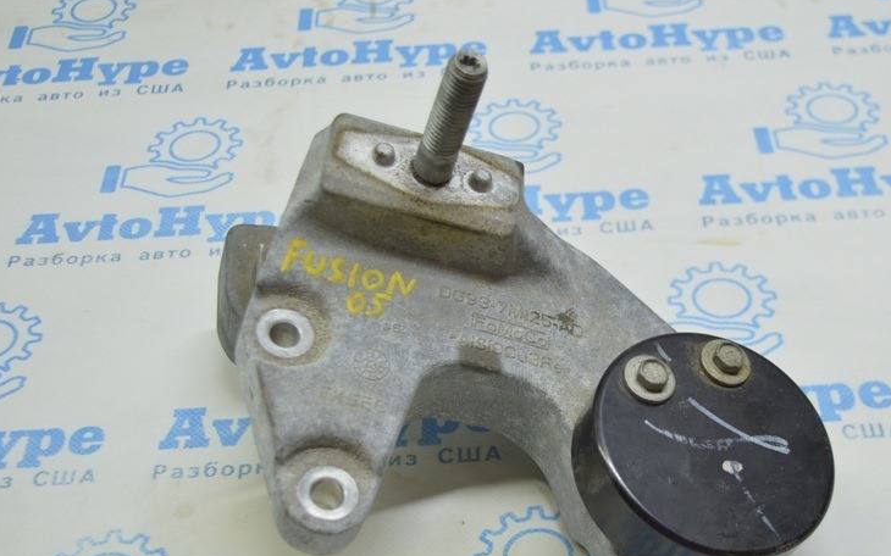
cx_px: 521
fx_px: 1457
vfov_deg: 21.5
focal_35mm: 60
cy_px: 372
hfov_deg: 33.9
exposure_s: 1/60
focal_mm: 28
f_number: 4.2
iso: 400
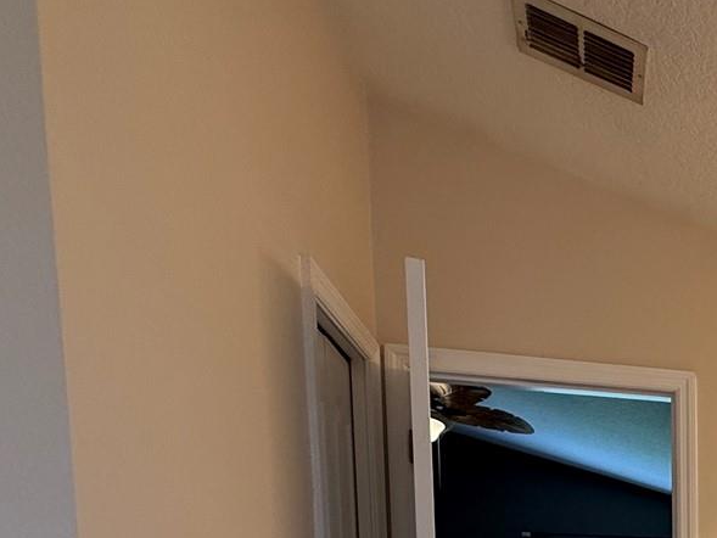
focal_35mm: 38
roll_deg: -0.3
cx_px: 817
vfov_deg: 29.8
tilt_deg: -4.7
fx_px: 787
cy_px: 707
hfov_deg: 38.8
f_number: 2.2
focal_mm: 2.22
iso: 125
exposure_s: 1/120
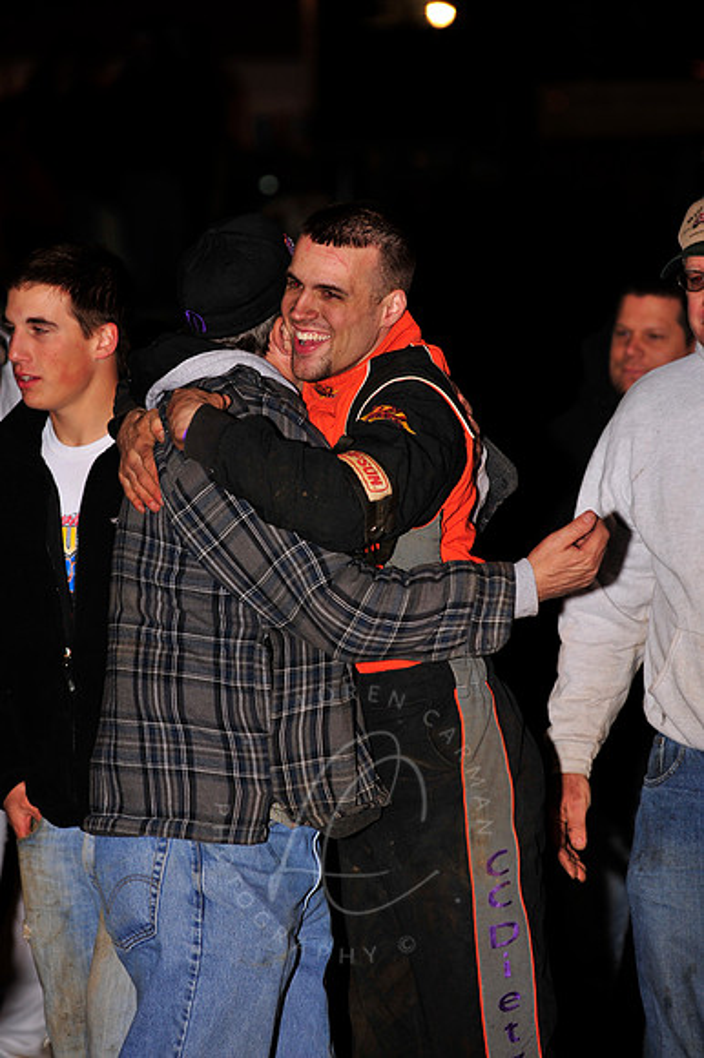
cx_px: 352
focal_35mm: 200
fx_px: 5873
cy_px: 529
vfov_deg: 10.3
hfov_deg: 6.9
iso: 500
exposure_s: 1/250
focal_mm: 200
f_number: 5.6
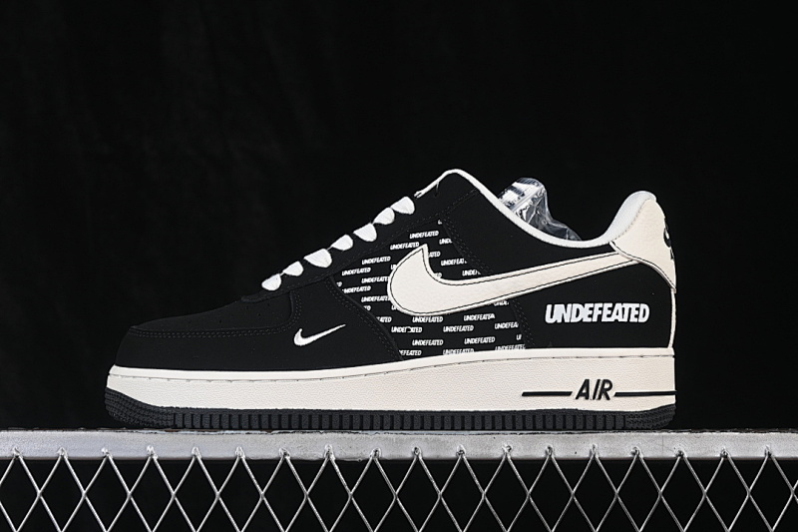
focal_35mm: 75
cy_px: 266
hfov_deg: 27.0
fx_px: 1662
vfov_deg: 18.2
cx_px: 399
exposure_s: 1/60
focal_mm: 50
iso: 160
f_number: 6.3
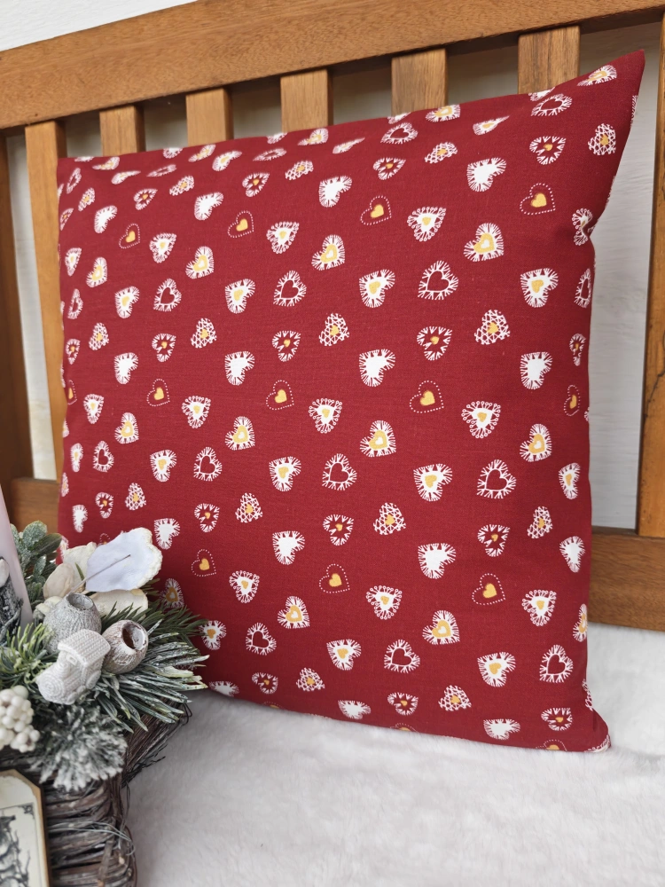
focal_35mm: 23
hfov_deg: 58.9
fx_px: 589
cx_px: 332
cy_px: 444
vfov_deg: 73.9
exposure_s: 1/160
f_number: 1.6
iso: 400
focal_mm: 6.55
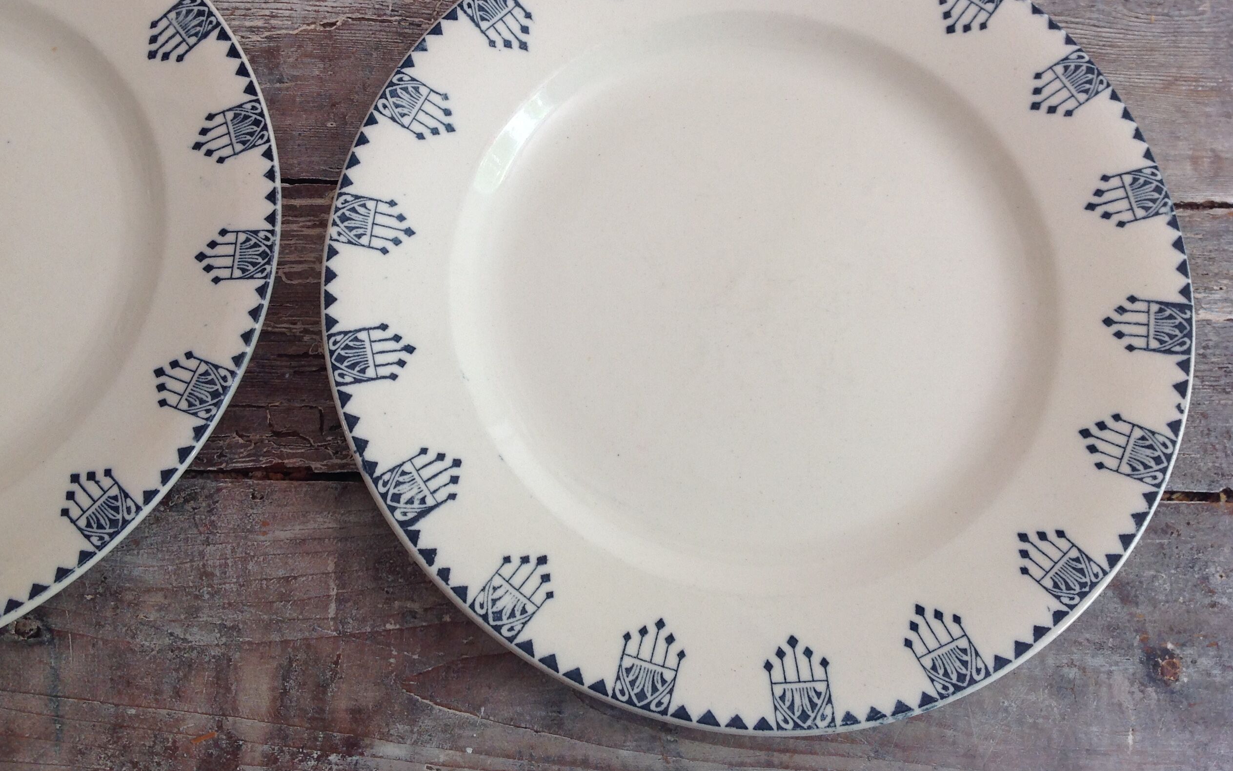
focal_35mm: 38
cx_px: 609
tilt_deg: -72.4
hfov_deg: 51.5
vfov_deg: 33.4
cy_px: 301
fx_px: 1277
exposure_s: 1/30
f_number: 2.4
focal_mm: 4.28
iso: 50
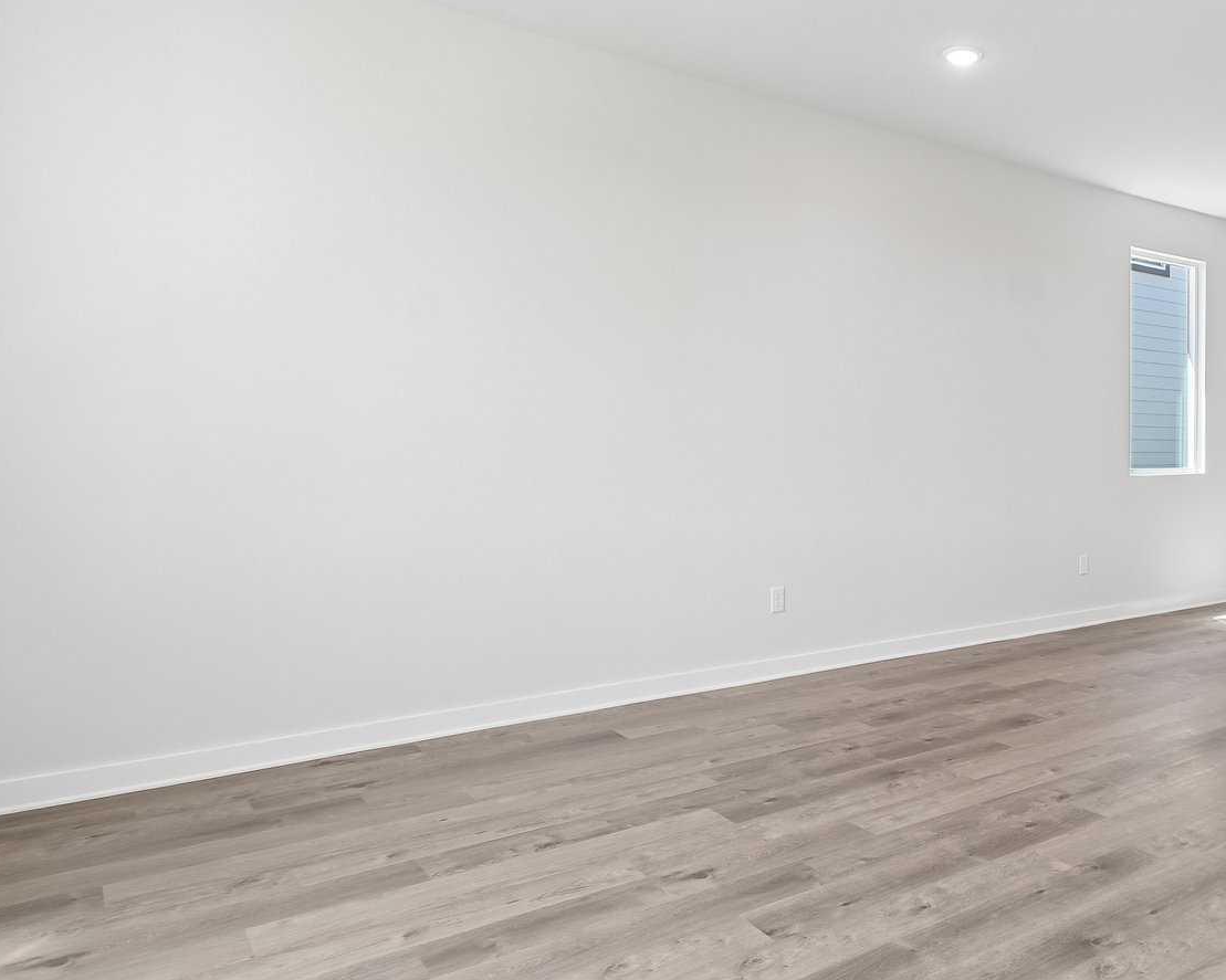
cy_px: 409
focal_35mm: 26
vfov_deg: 54.7
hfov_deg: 61.7
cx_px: 943
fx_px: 943
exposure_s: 1/25
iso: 400
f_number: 8
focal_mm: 10
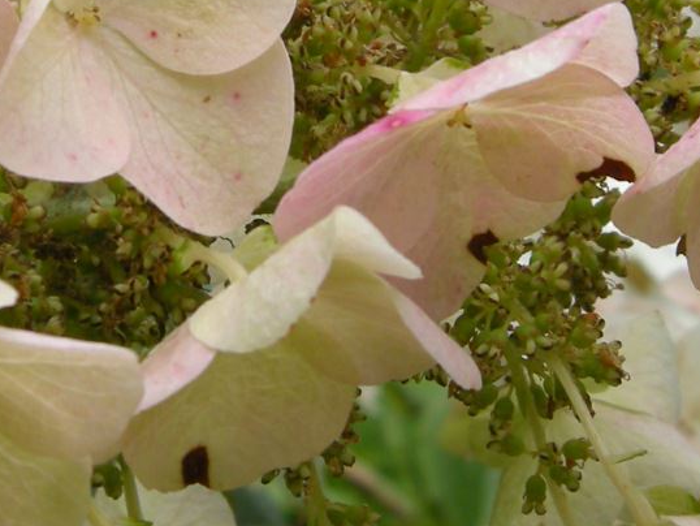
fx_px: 2630
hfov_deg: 15.1
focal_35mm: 130
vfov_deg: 11.4
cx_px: 189
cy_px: 66
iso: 64
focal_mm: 7.5
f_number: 4.3
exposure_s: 1/170
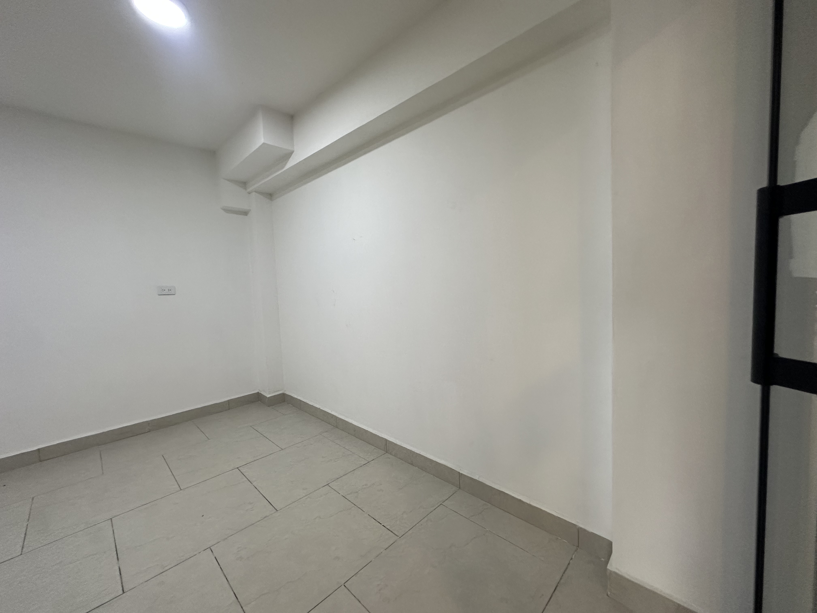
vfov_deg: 85.7
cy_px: 306
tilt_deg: +0.1
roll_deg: +0.6
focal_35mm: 14
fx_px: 330
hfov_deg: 102.1
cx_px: 408
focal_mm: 2.22
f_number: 2.2
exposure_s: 1/120
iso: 200
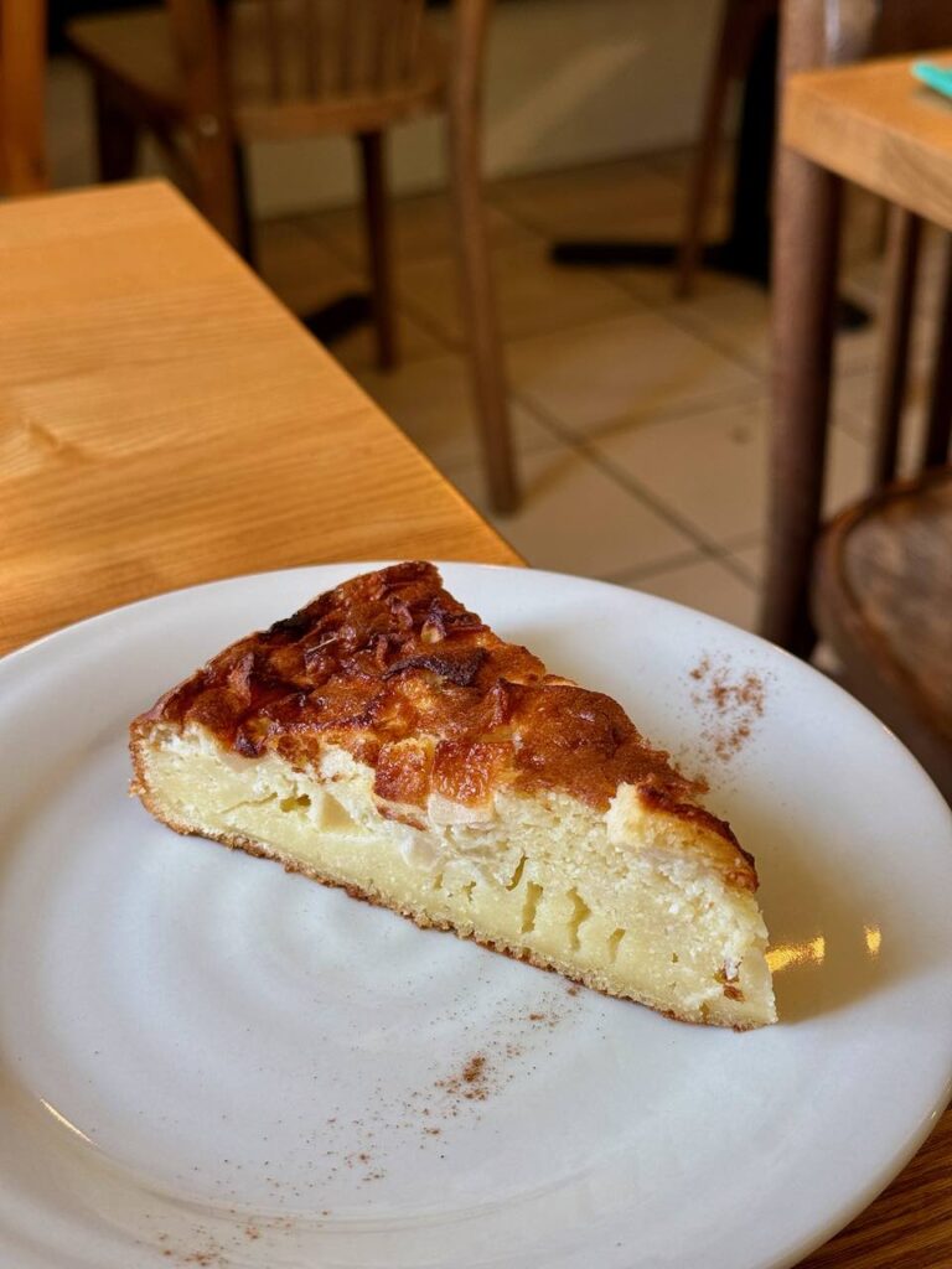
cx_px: 476
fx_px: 1760
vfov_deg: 39.7
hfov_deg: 30.3
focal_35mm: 48
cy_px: 634
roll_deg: -0.2
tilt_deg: -32.9
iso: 50
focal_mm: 6.76
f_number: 1.78
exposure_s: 1/50
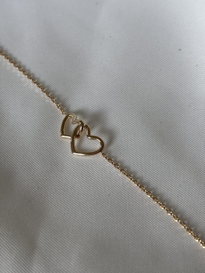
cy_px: 136
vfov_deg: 36.8
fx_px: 411
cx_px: 102
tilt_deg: -64.5
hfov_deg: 28.0
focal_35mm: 52
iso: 40
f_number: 1.6
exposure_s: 1/121
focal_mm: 5.96
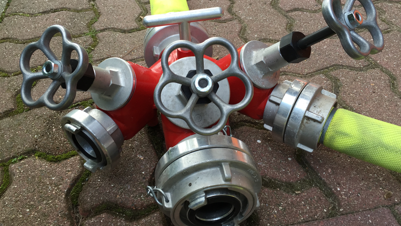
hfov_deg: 61.0
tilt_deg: -42.2
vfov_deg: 36.5
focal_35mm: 32
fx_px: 340
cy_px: 88
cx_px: 200
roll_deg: -0.8
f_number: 2.2
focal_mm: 4.15
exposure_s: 1/100
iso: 40
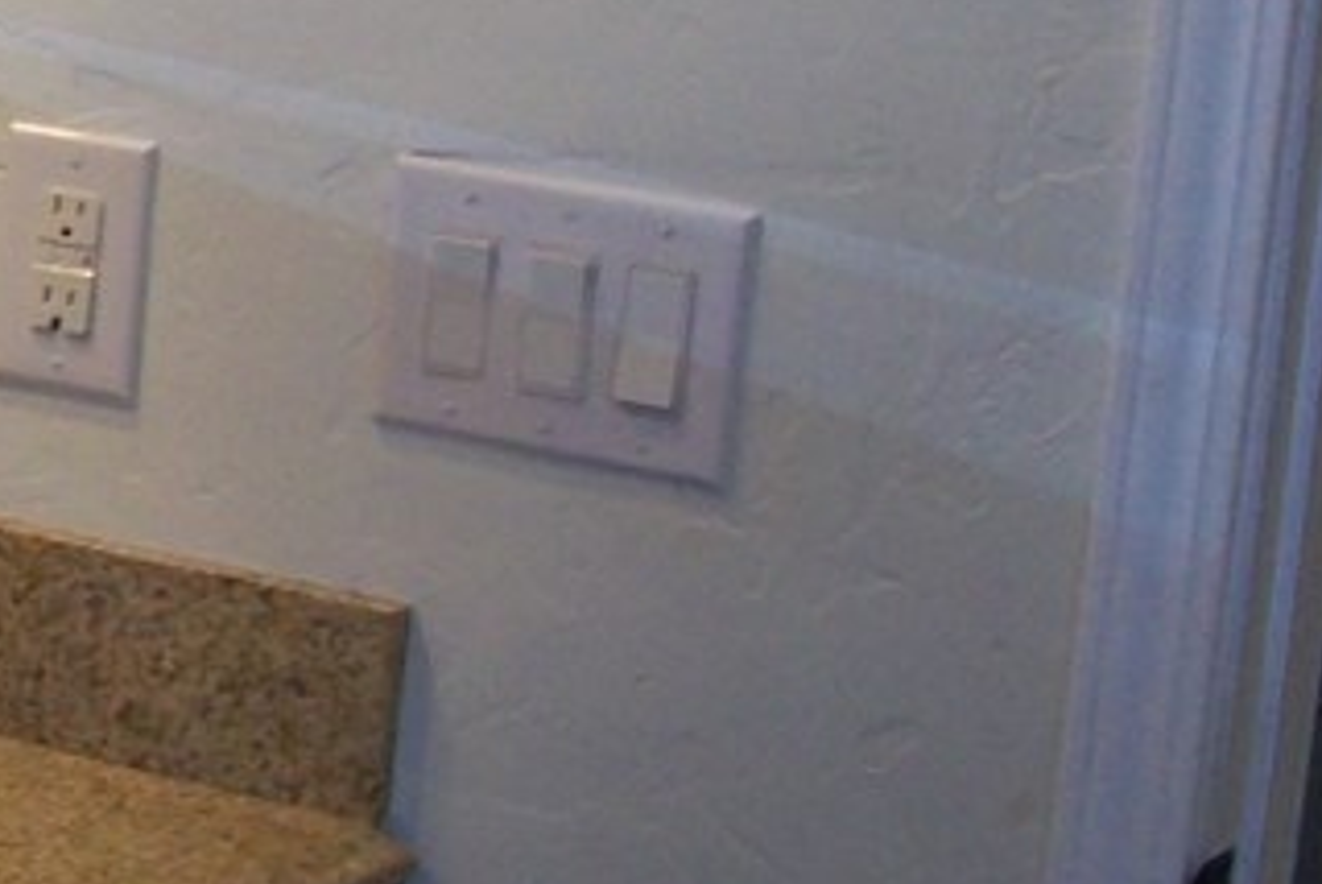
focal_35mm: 113
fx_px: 4153
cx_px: -620
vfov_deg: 12.1
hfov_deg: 16.6
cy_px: 103
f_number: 2.7
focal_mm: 6.1
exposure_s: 1/60
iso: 160
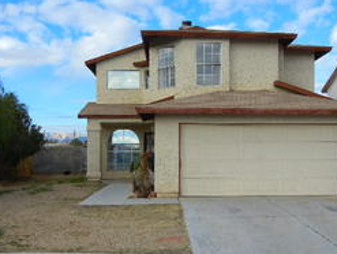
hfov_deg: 44.6
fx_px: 409
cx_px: 196
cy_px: 150
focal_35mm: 42
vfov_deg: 34.3
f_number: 7
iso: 160
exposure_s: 1/290
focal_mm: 5.4
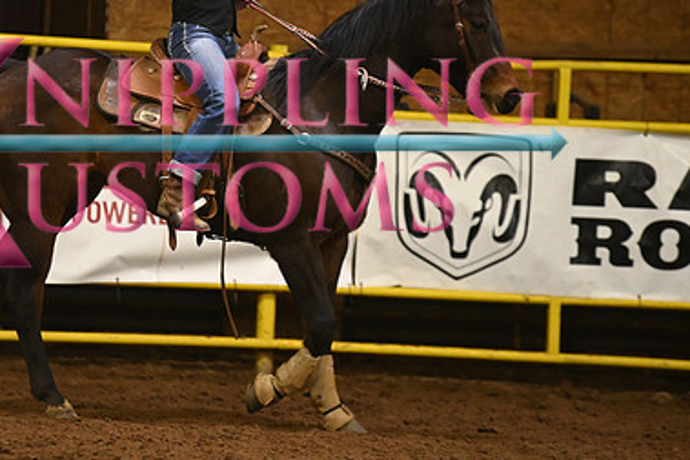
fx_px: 5867
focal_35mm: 306
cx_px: 206
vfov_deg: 4.5
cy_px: 141
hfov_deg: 6.7
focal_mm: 200
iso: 6400
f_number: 2.8
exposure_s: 1/400
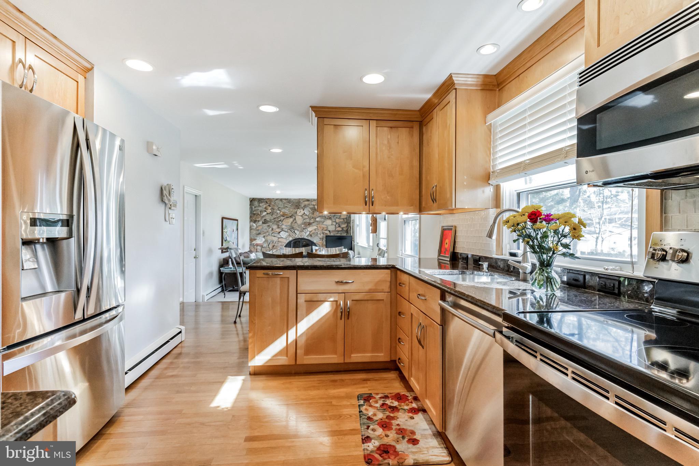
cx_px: 350
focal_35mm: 17
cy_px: 233
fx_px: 330
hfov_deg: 93.3
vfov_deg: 70.4
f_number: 6.3
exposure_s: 1/200
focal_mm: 17
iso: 2000
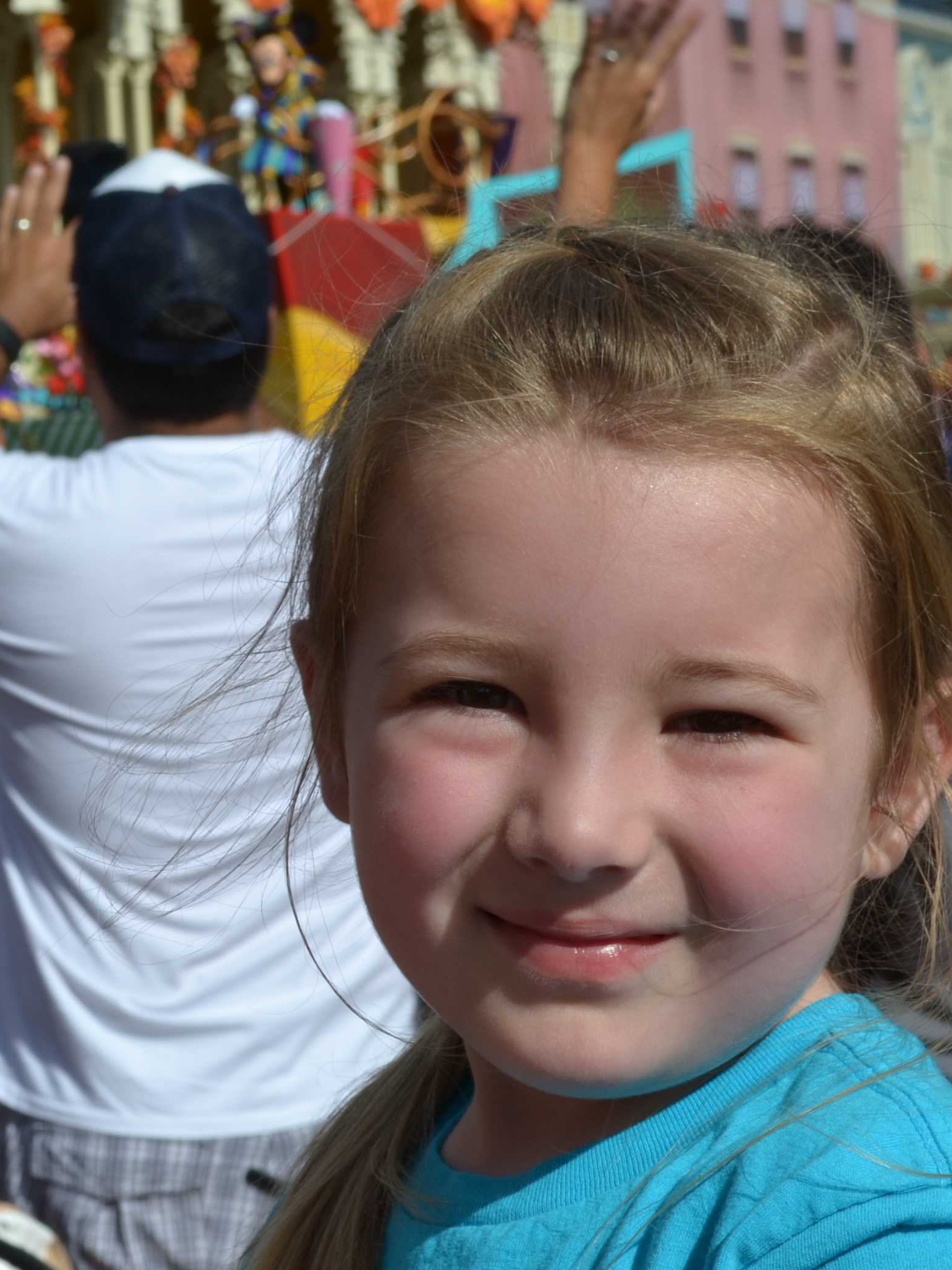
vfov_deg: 18.0
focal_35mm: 109
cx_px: 47
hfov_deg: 13.4
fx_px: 3997
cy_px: 761
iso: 100
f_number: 9
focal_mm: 34
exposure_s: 1/320
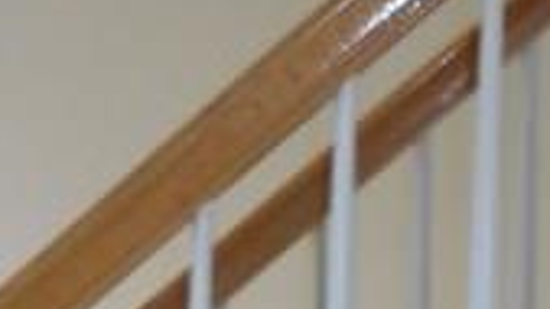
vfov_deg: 6.3
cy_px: 381
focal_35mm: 191
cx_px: -443
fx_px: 2785
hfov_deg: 10.6
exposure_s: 1/30
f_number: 3.4
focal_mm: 5.1
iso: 160
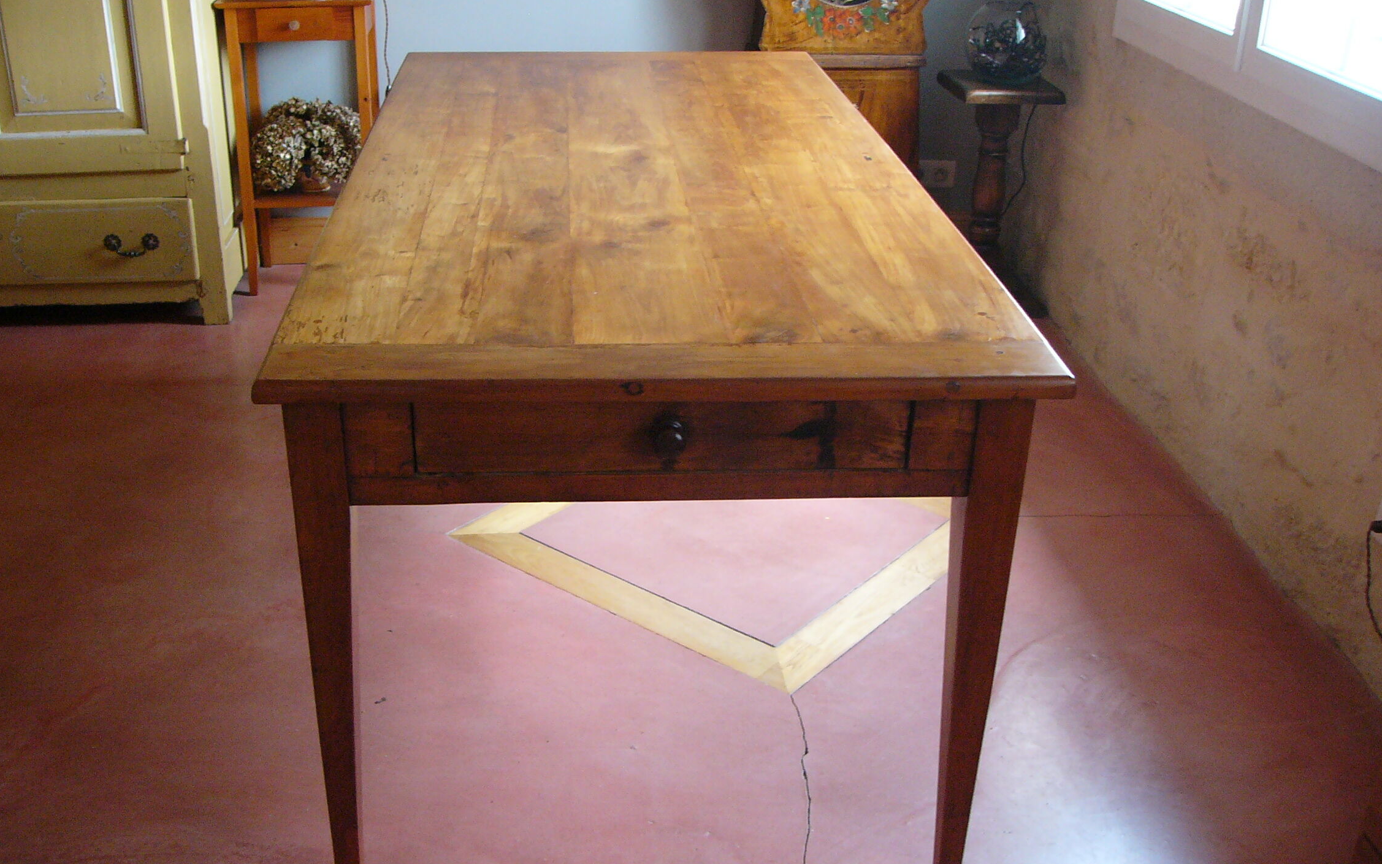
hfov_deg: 50.4
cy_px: 451
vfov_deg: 32.8
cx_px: 683
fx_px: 1469
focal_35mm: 39
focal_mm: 6
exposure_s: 1/13
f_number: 2.8
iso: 200
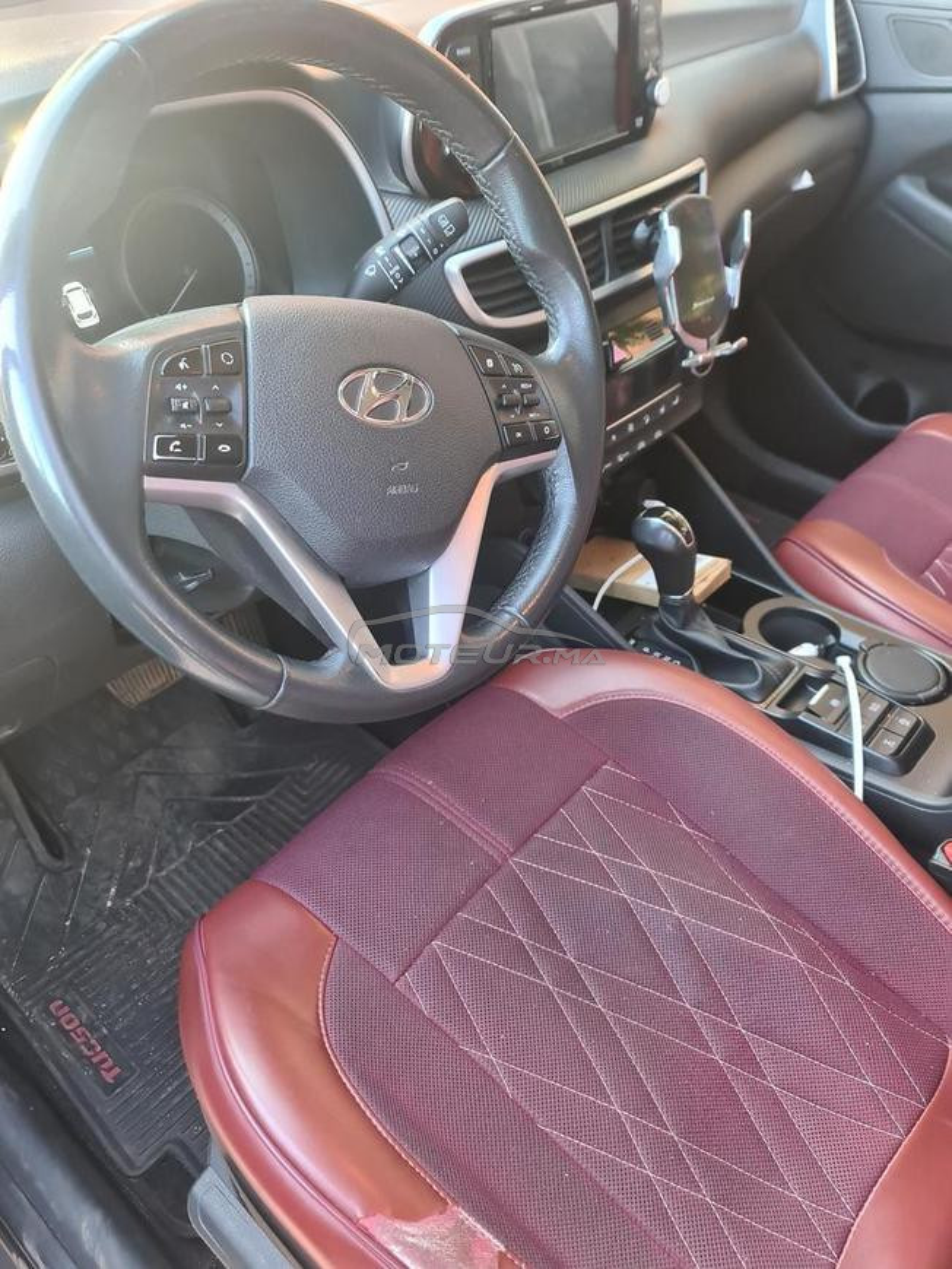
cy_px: 634
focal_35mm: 25
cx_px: 476
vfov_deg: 69.4
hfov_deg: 54.9
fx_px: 916
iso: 400
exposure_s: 1/100
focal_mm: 7
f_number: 1.8
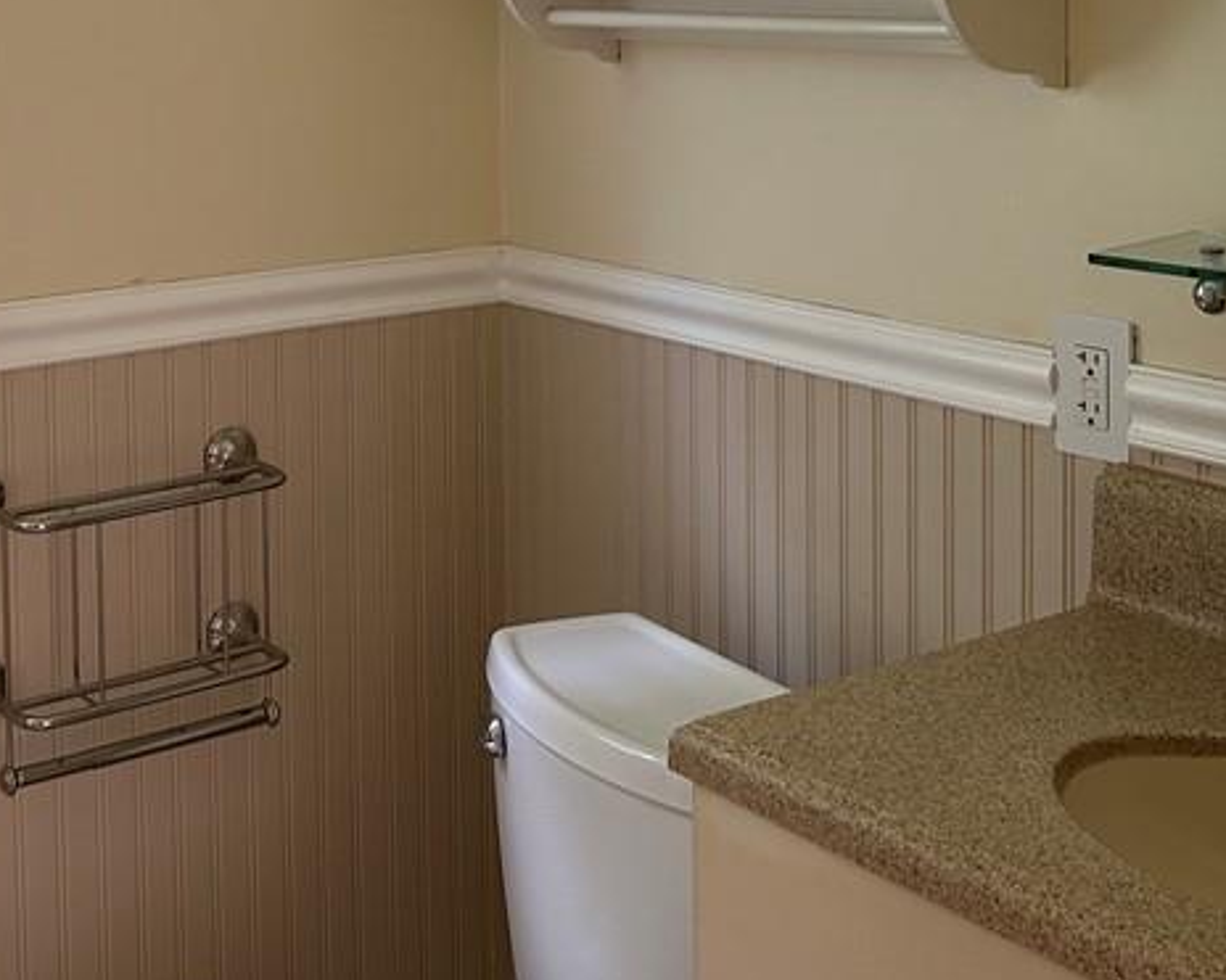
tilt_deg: -3.0
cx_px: 558
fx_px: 2032
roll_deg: -0.2
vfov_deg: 26.3
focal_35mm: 56
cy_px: 106
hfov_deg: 33.6
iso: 125
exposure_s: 1/81
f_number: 1.5
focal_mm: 5.7
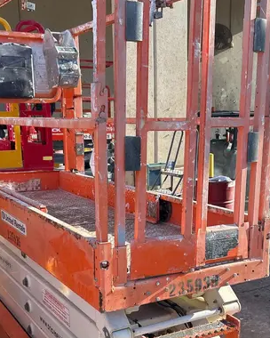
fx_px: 489
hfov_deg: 30.8
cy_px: 255
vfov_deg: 37.1
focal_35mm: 49
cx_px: 144
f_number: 1.5
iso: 50
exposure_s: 1/1252
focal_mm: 5.7
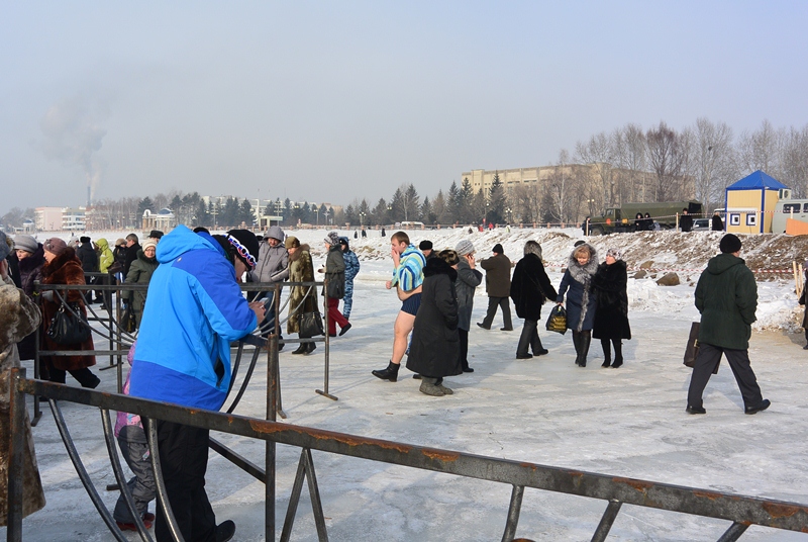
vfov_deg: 38.0
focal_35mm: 35
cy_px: 271
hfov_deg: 54.4
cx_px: 404
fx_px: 787
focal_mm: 13
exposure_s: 1/640
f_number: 4.5
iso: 100
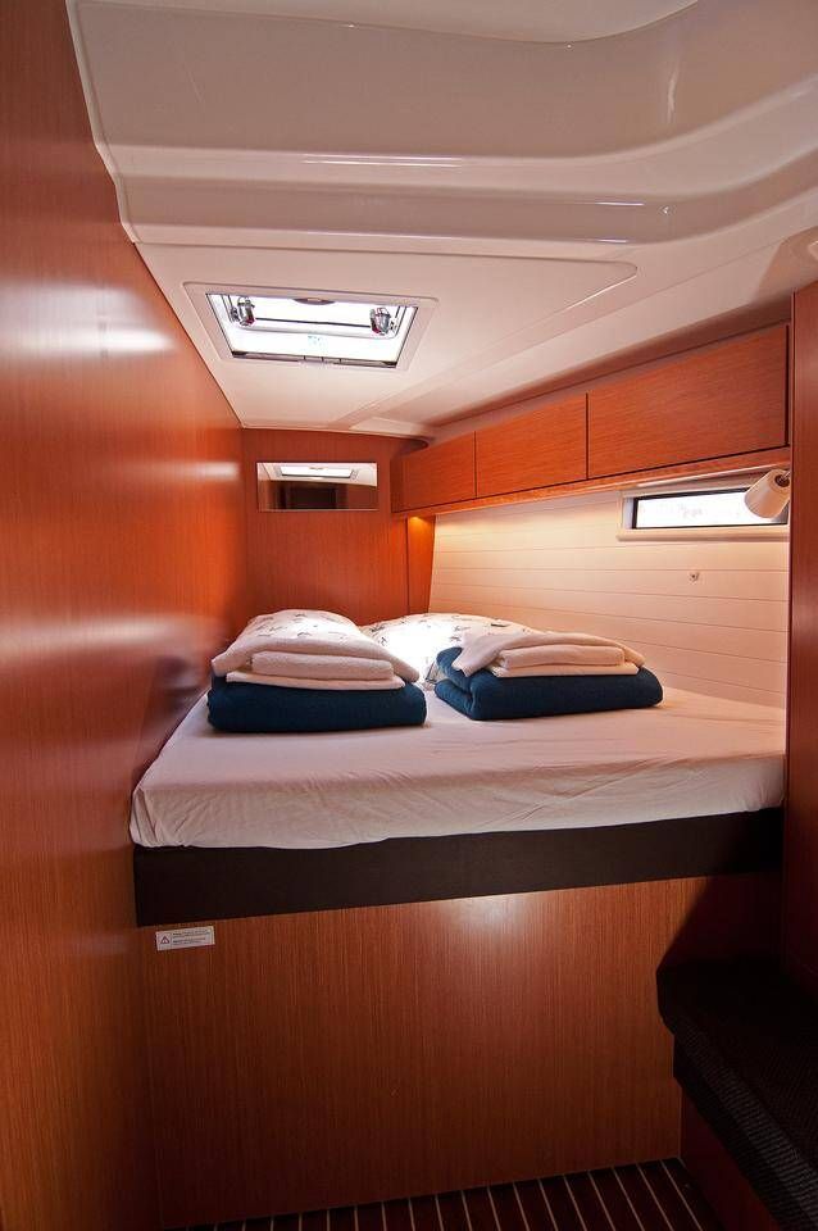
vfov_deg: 90.1
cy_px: 616
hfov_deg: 67.3
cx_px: 409
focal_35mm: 18
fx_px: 615
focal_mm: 12
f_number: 6.3
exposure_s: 1/100
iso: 1000
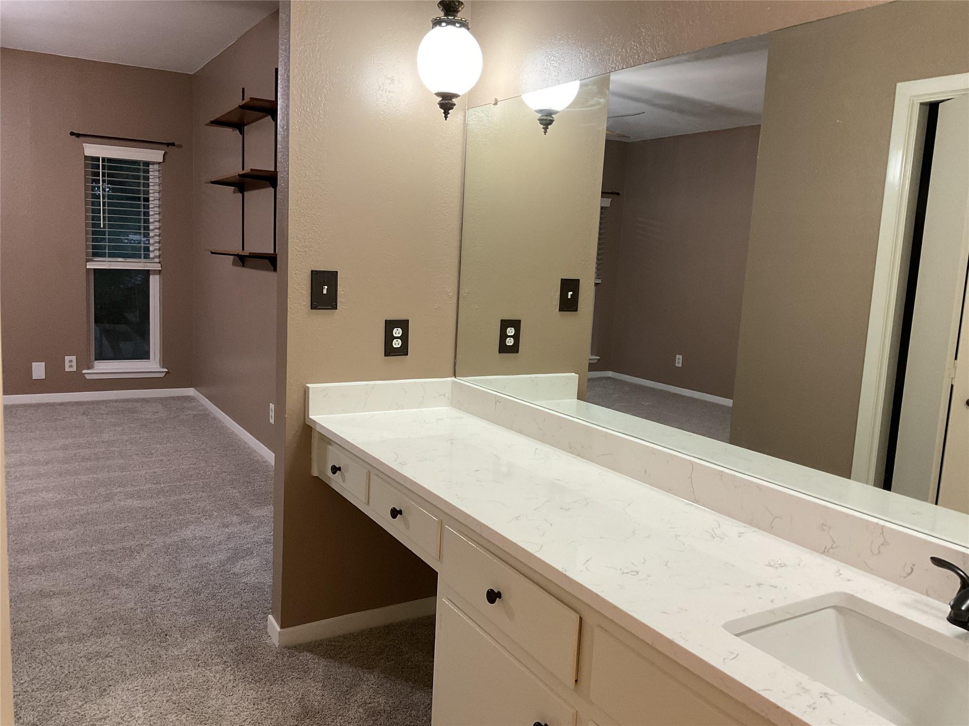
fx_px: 812
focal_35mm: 29
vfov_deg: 48.2
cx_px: 484
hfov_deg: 61.7
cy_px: 363
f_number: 1.8
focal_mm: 3
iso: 160
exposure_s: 1/60
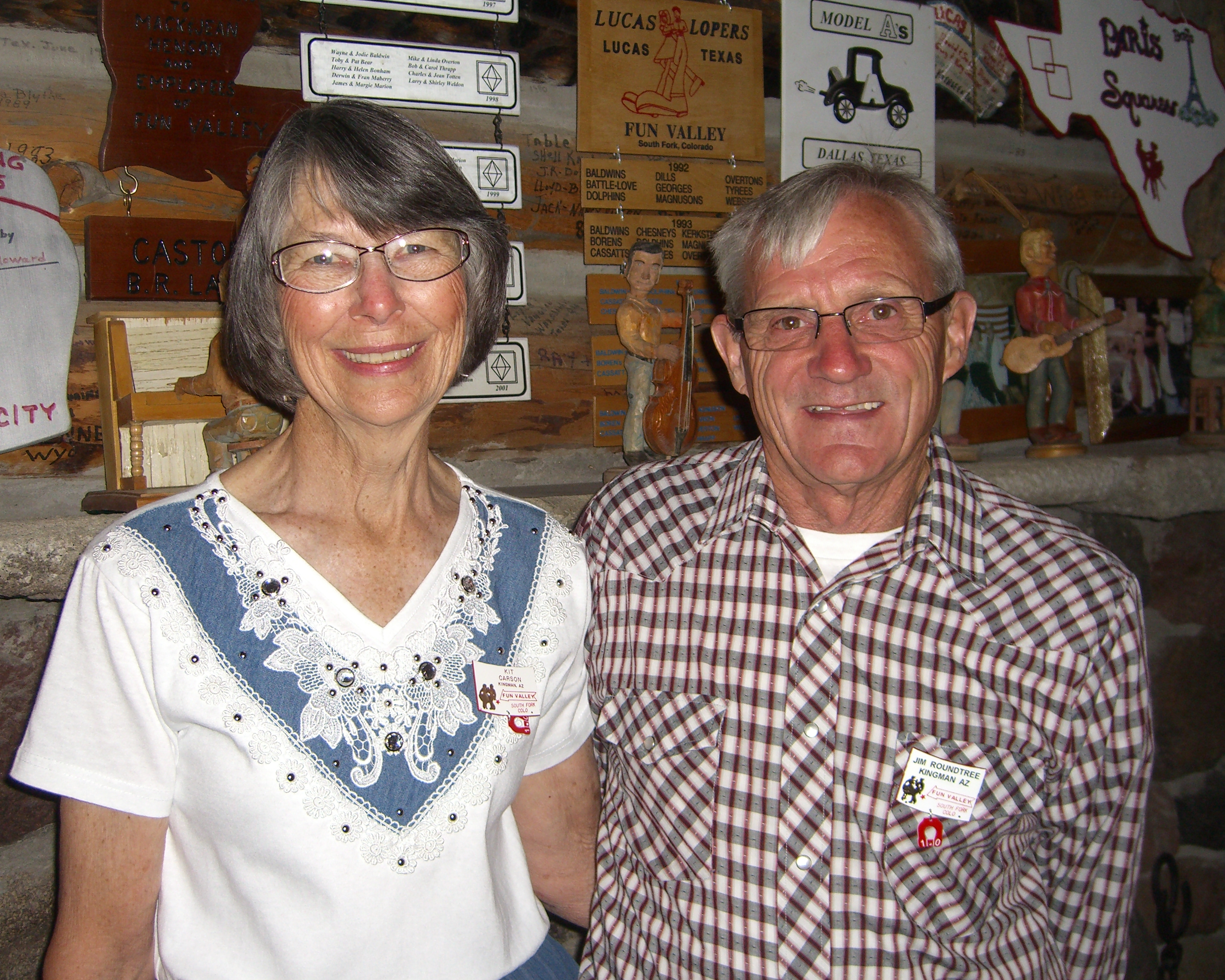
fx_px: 1450
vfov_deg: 37.3
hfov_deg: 45.8
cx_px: 567
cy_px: 485
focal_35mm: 40
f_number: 2.8
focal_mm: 7.9
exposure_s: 1/60
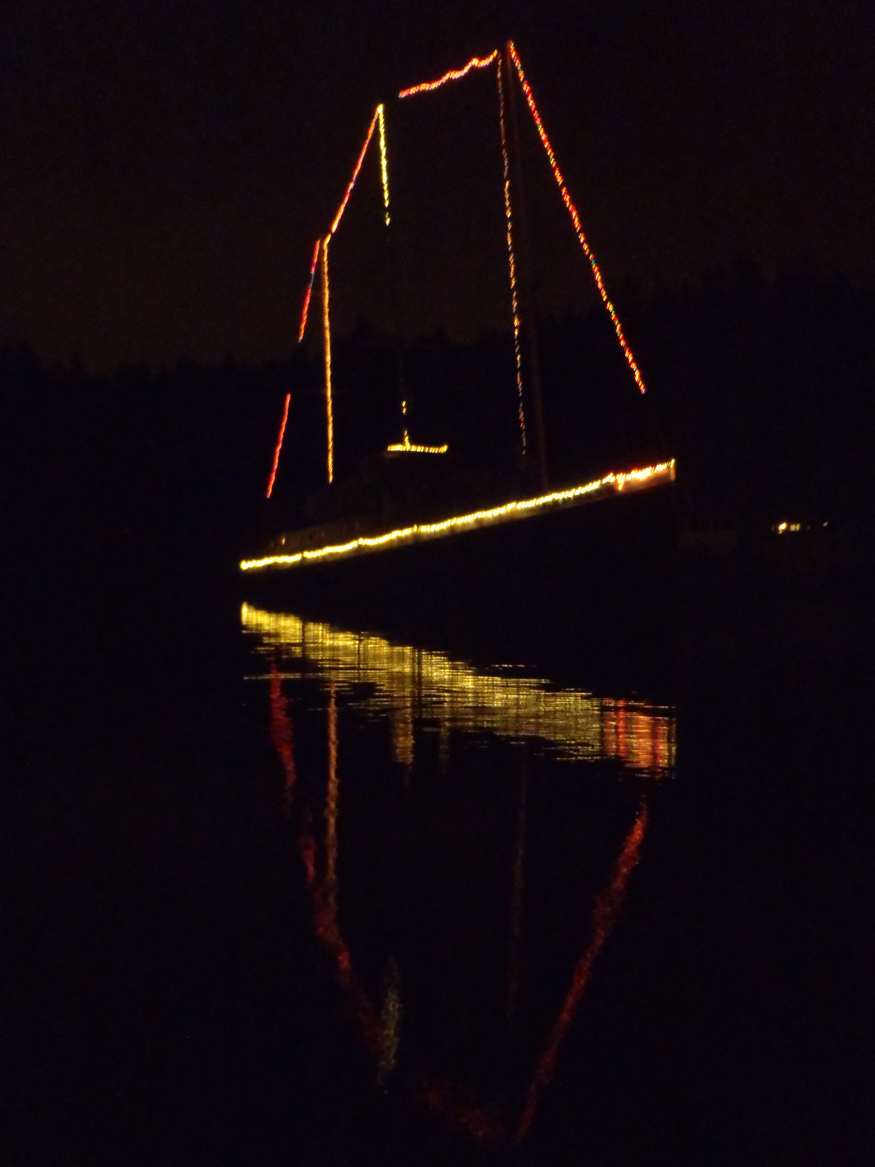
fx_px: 944
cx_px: 438
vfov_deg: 63.4
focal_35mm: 28
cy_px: 584
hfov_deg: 49.7
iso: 800
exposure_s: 1/2
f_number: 3.9
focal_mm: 5
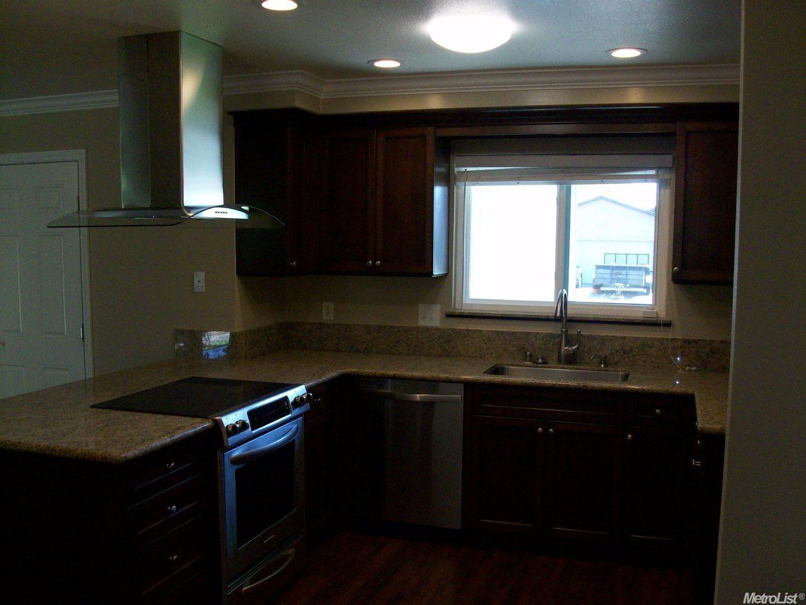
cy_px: 302
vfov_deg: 41.8
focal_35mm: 34
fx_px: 792
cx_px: 403
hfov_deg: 54.0
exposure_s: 1/60
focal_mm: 5.7
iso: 160
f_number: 2.8
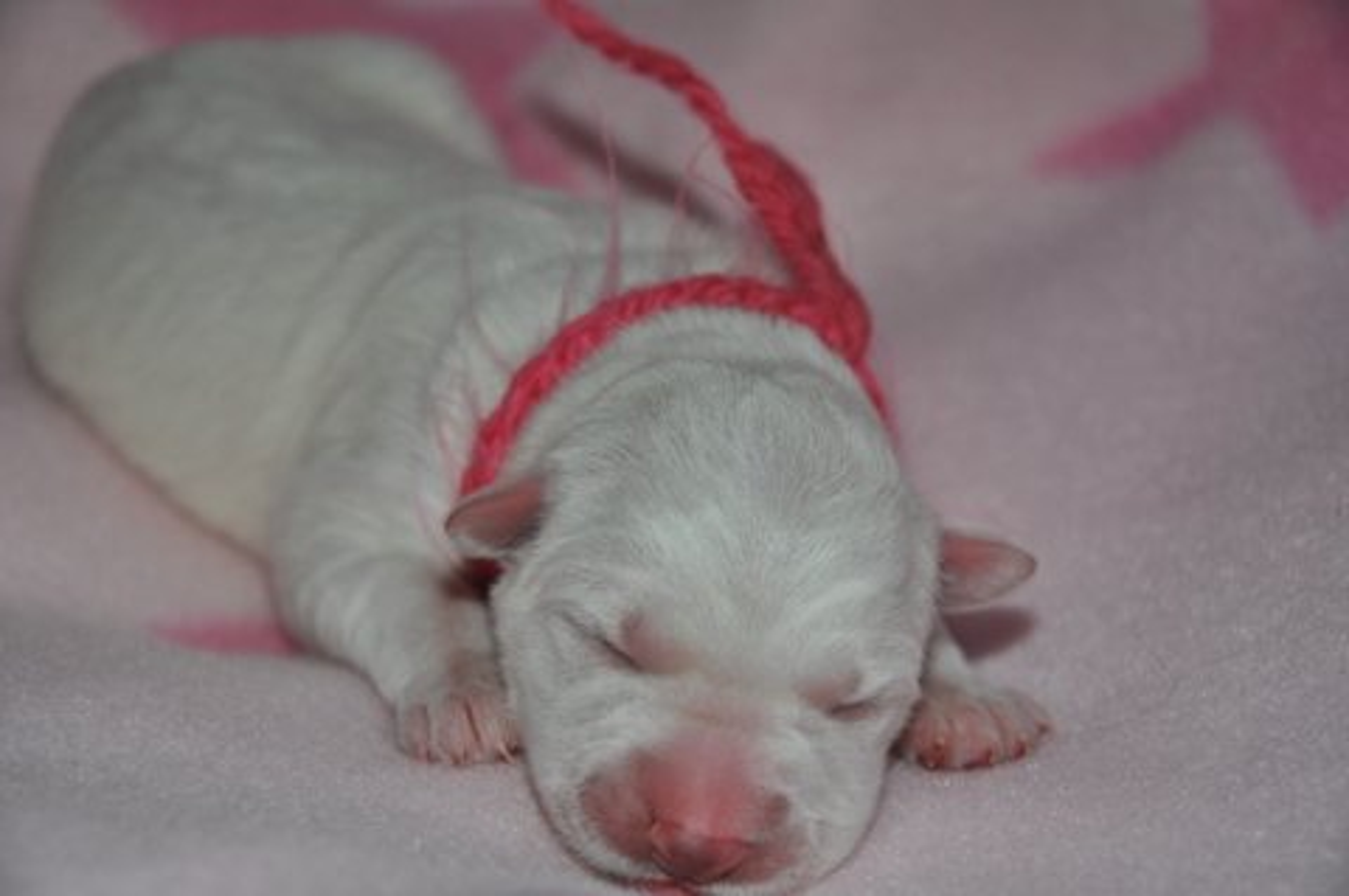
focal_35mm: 105
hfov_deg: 19.5
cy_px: 448
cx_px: 674
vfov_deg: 13.0
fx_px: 3930
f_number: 5.6
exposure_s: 1/125
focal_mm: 70
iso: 200
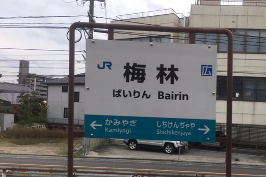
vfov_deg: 35.6
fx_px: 273
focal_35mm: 37
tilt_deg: +0.2
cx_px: 162
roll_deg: +0.1
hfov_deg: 51.5
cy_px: 119
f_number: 2.2
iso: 25
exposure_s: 1/400
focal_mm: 4.15
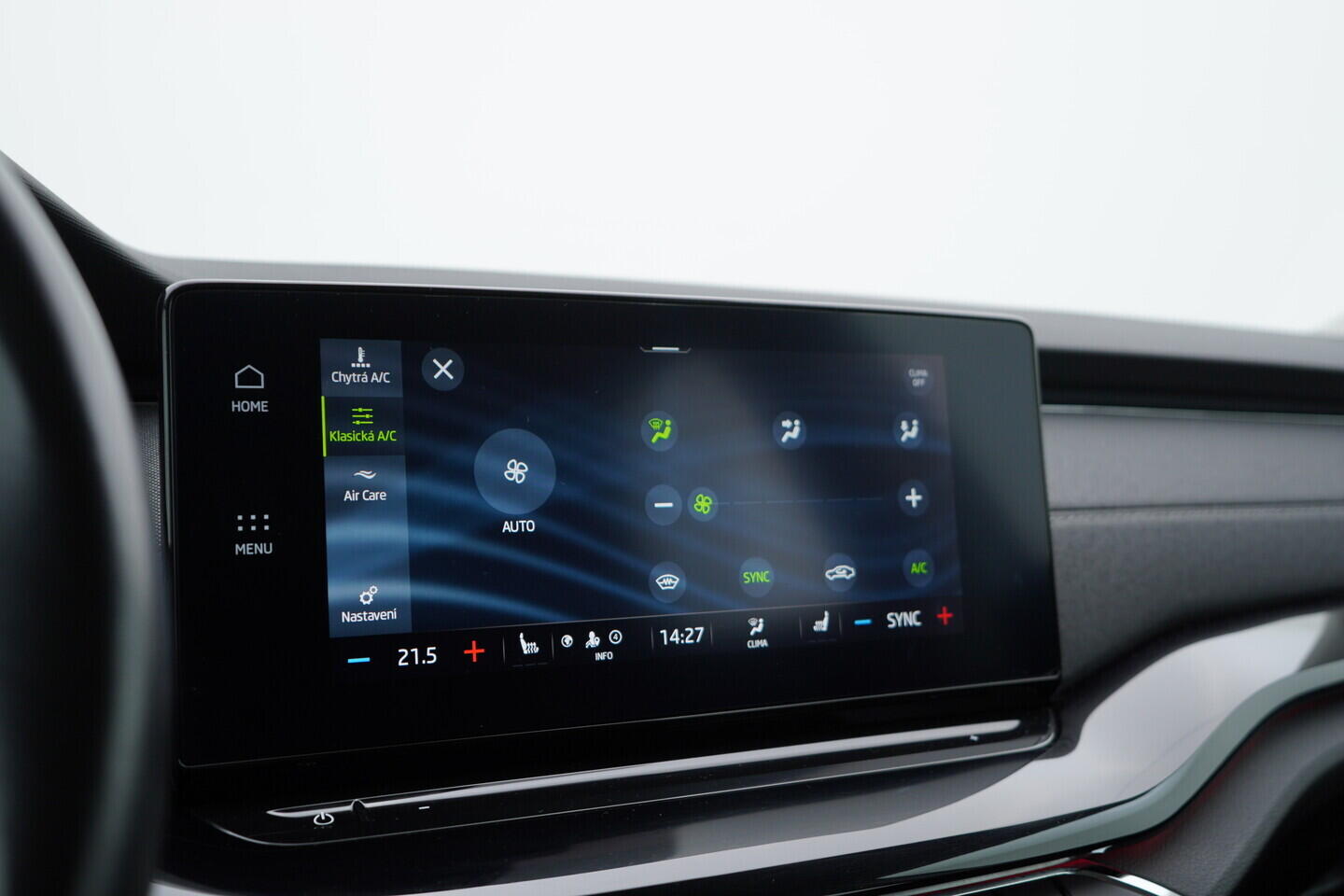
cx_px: 672
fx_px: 1344
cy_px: 448
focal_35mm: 36
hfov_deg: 53.1
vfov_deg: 36.9
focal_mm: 24
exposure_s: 1/60
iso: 125
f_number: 3.2
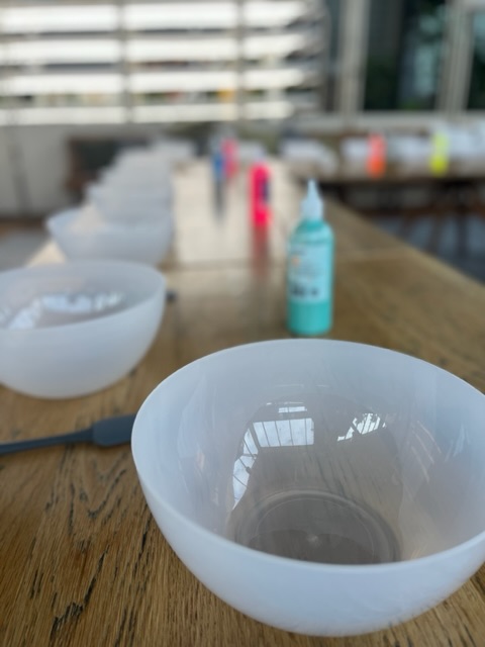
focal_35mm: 26
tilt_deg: -22.2
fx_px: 486
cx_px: 242
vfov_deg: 67.3
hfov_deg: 53.1
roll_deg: -1.3
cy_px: 324
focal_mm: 5.1
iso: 40
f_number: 1.6
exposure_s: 1/233
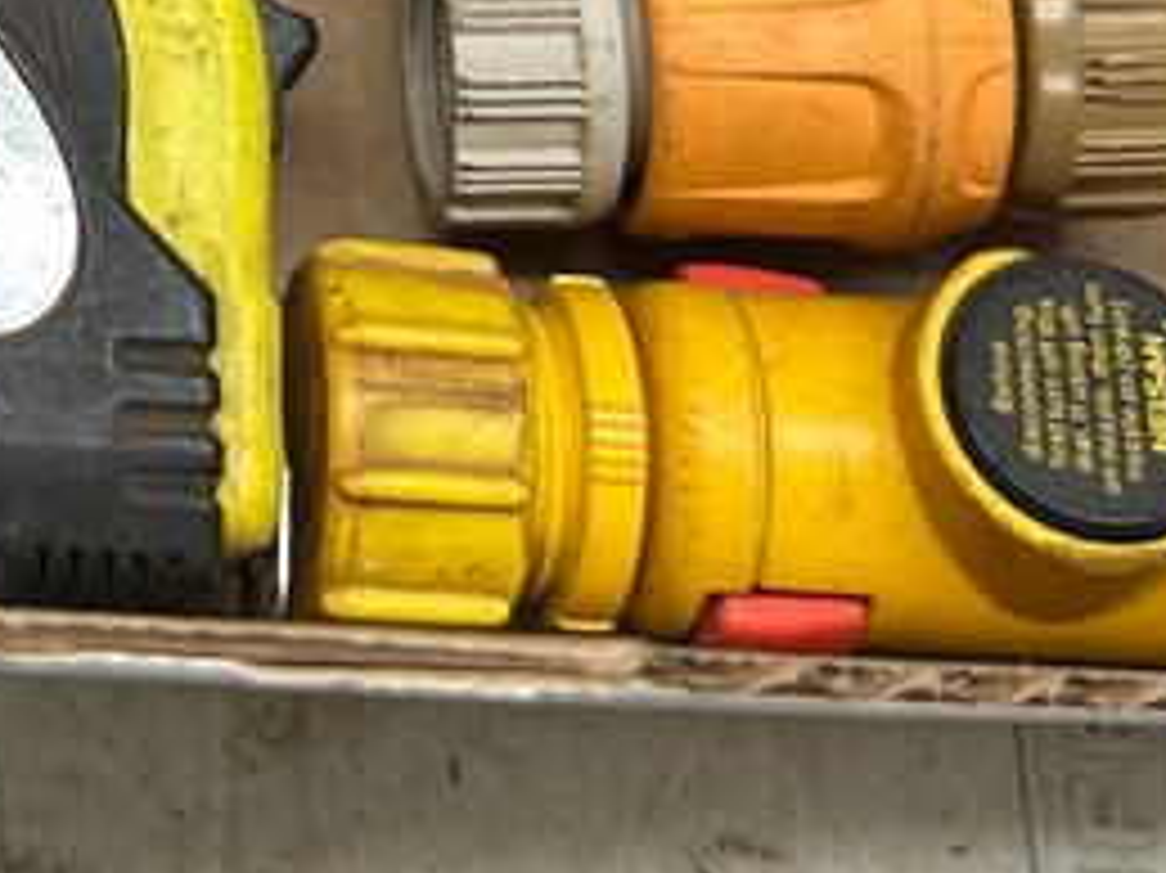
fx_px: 3198
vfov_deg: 14.6
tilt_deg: -69.4
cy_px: -378
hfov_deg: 19.3
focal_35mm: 95
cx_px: -284
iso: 125
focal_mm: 6.86
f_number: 1.78
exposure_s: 1/105
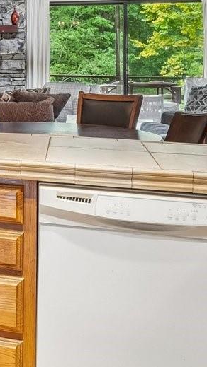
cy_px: 51
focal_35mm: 62
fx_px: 605
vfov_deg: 32.5
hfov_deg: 15.4
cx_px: -211
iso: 400
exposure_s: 1/10
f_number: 8
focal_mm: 10
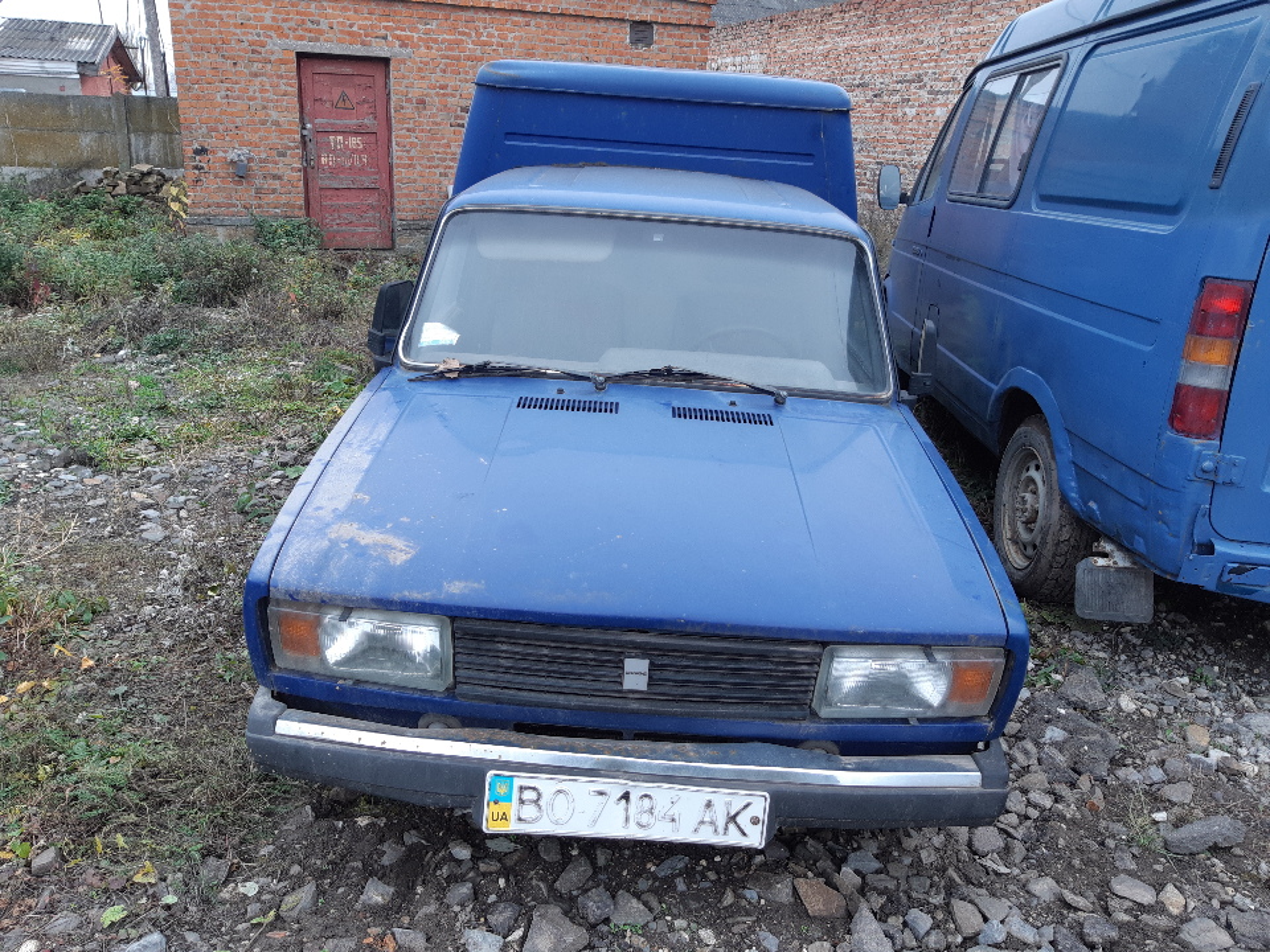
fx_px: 954
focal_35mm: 26
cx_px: 635
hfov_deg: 67.3
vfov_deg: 53.1
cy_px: 476
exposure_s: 1/100
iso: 40
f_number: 1.7
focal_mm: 3.93
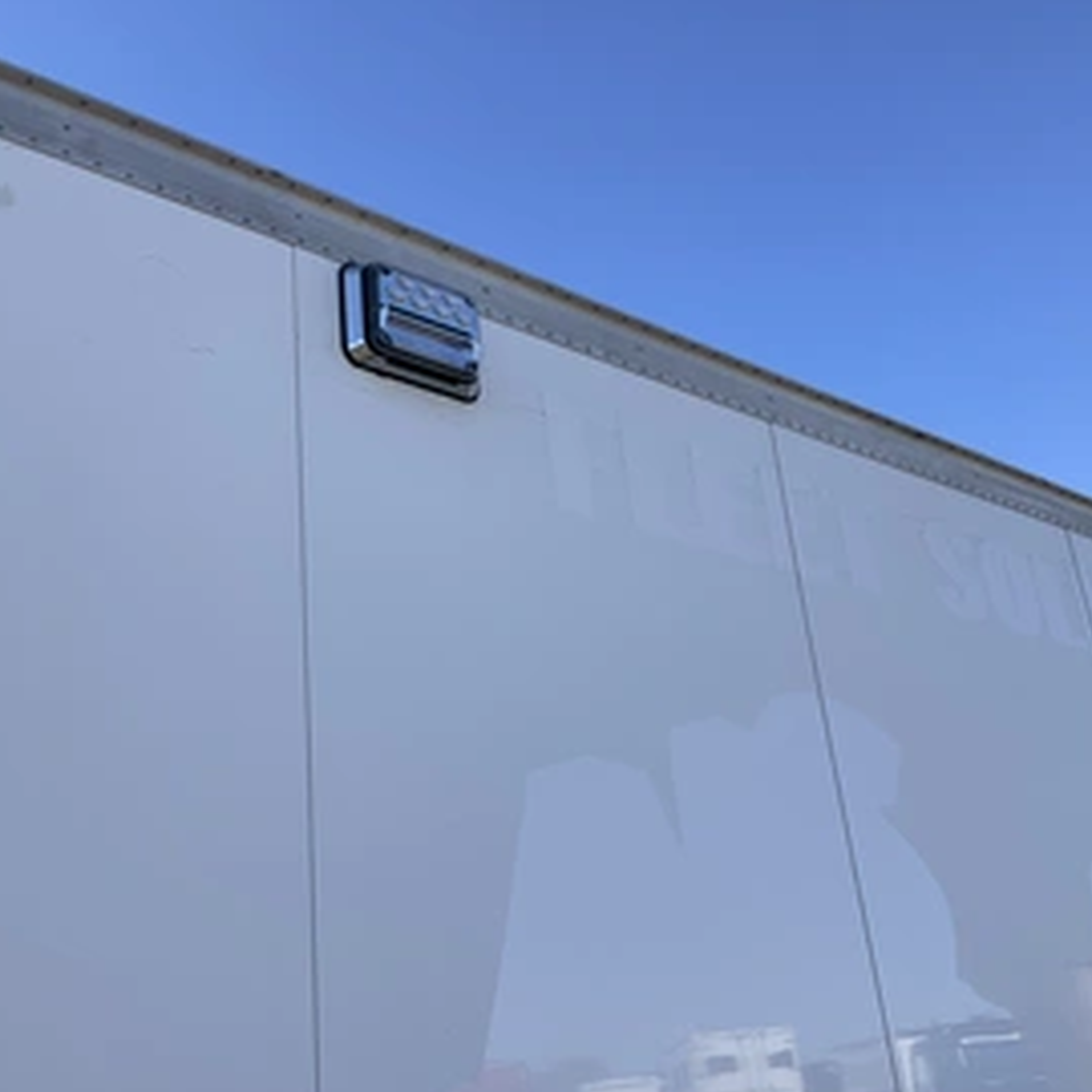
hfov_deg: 43.9
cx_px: 526
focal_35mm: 38
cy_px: 595
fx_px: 1356
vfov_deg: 43.8
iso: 25
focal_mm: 3
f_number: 1.8
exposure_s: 1/1412
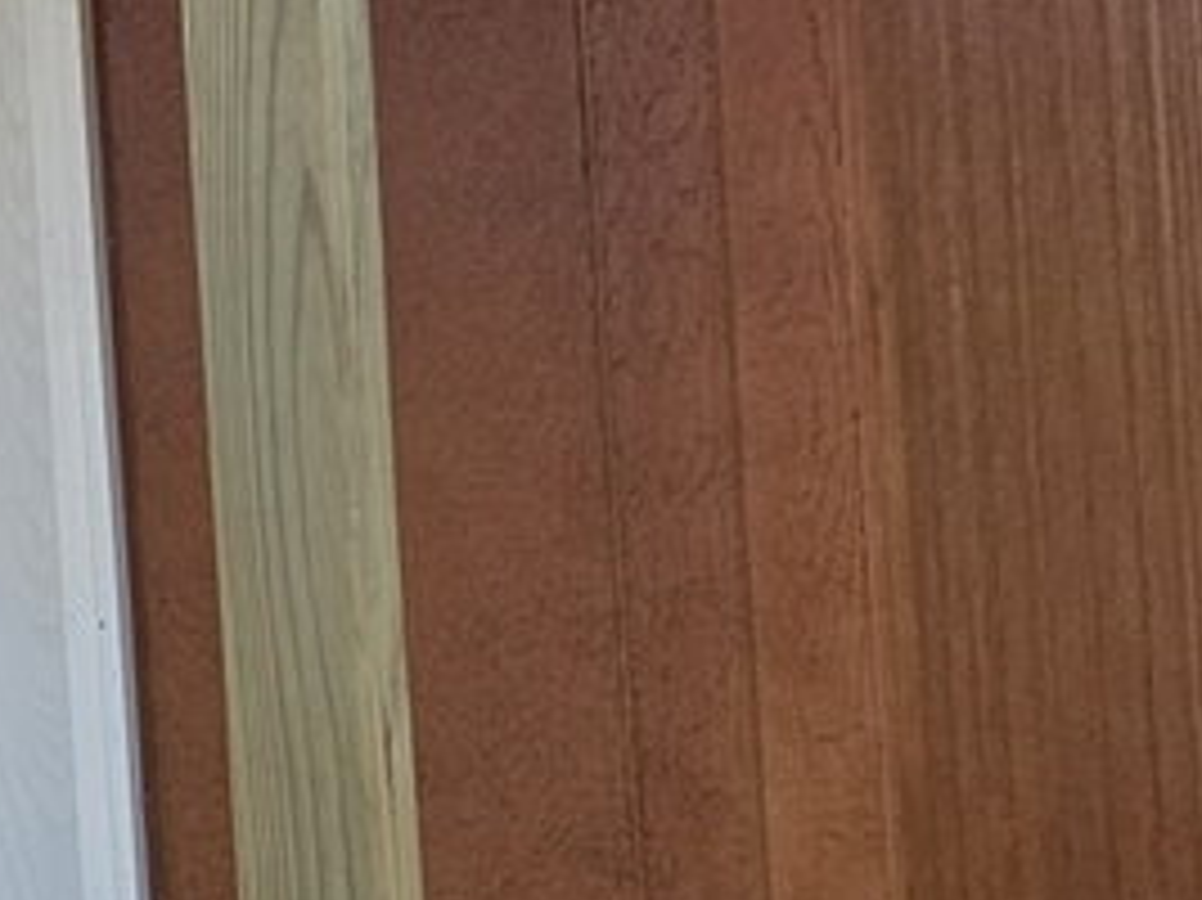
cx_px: -1008
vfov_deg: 10.7
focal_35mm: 138
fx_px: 4790
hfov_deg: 12.9
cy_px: 706
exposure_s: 1/1208
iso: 40
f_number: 1.8
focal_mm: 5.4
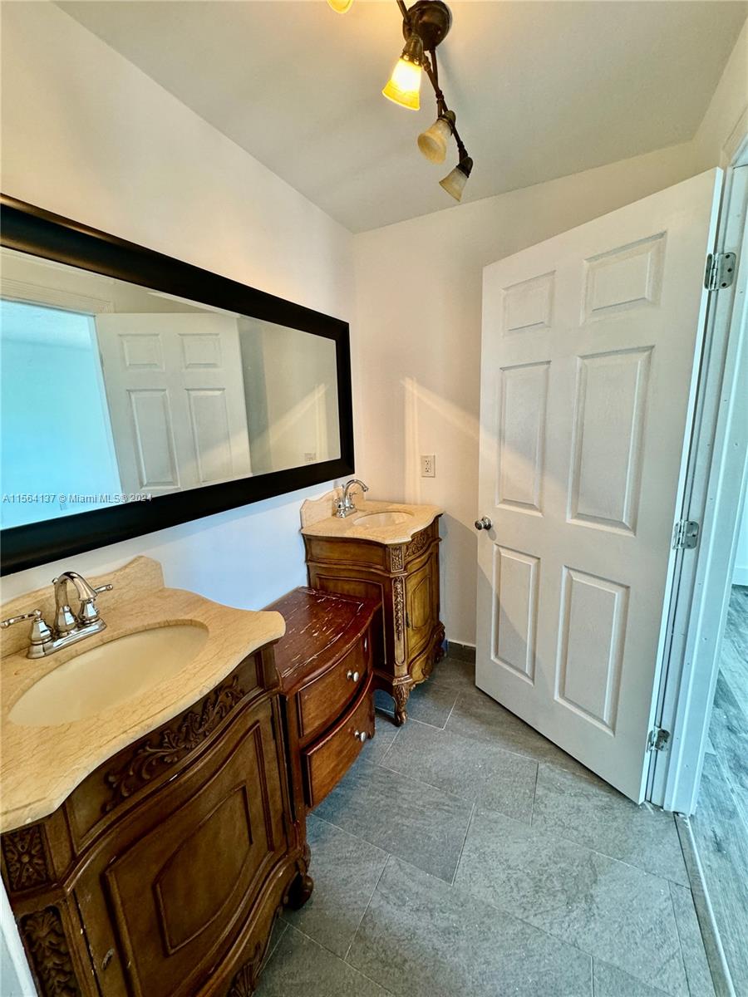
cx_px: 374
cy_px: 498
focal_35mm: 14
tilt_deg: -11.4
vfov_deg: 102.1
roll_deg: +1.3
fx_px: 403
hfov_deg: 85.7
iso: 250
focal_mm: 2.22
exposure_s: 1/60
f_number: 2.2
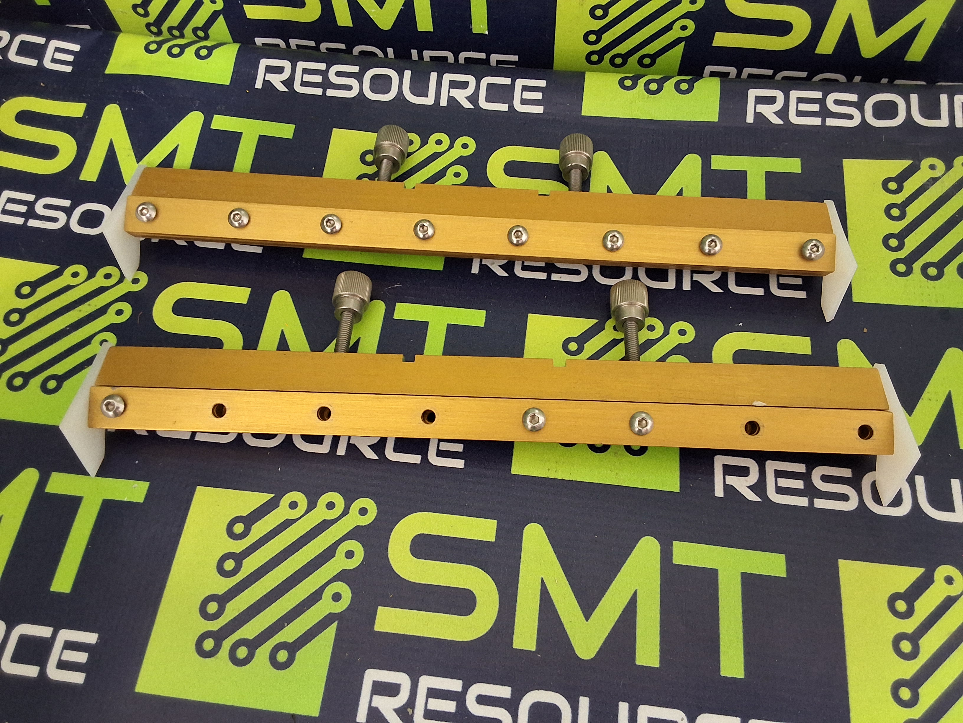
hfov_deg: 63.4
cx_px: 482
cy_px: 362
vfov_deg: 49.7
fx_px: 779
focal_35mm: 28
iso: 320
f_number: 1.9
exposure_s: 1/24
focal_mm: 2.91
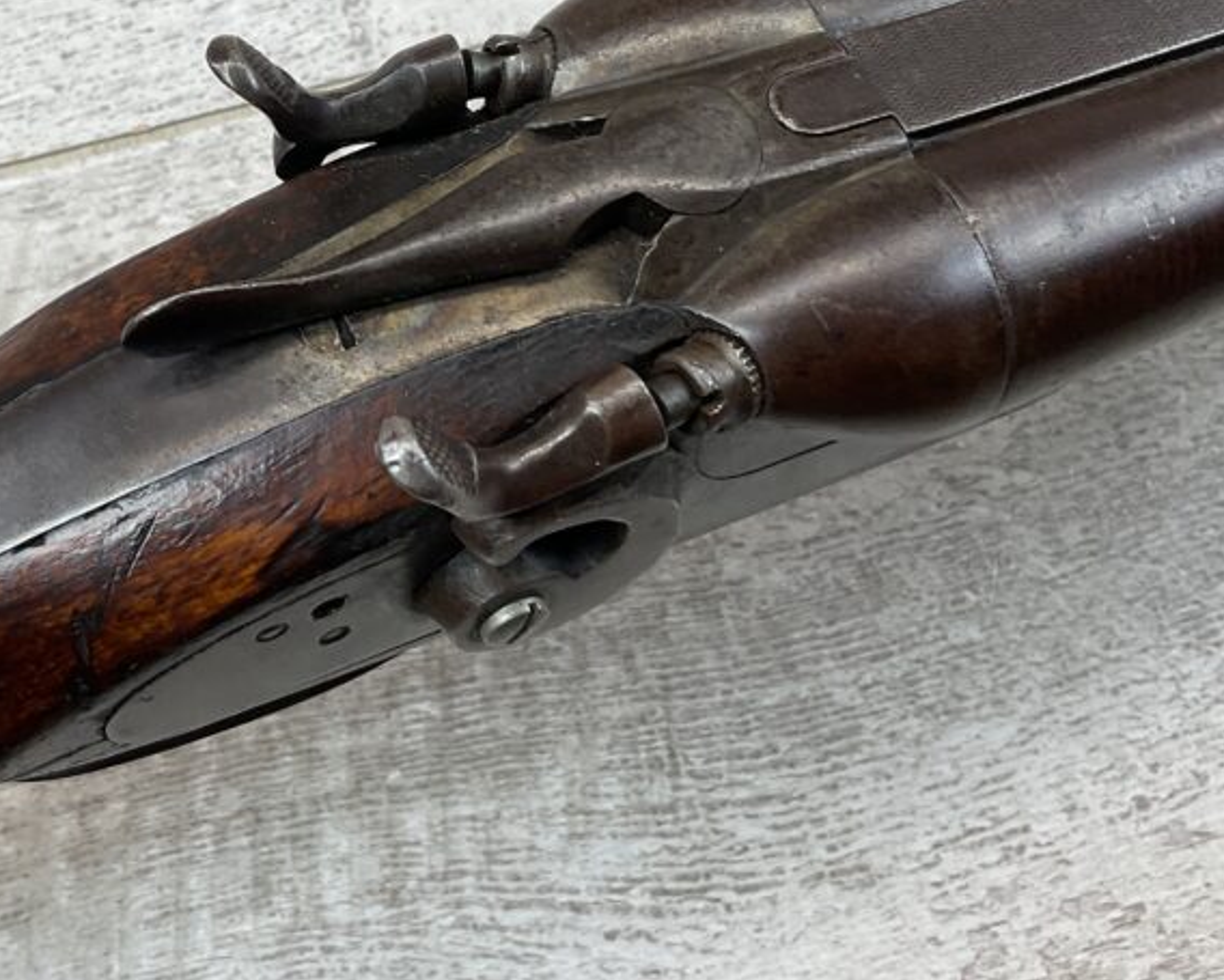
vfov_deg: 28.9
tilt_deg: -68.0
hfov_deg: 35.7
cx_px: 293
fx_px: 1848
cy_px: 155
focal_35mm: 51
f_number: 1.8
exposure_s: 1/128
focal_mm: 3
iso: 16
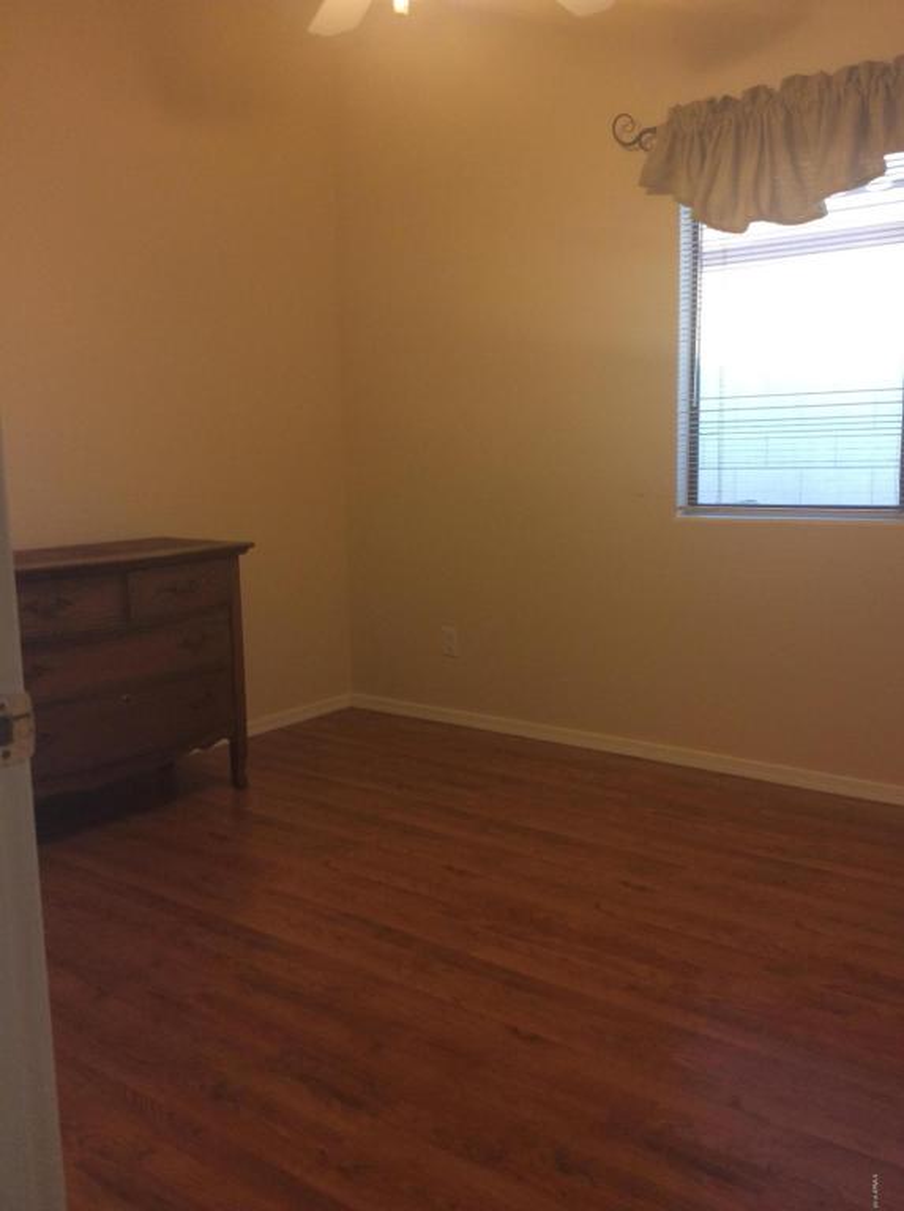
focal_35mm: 32
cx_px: 452
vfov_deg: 56.9
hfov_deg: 44.0
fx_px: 1118
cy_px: 606
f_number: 2.4
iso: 64
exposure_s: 1/24
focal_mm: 3.3
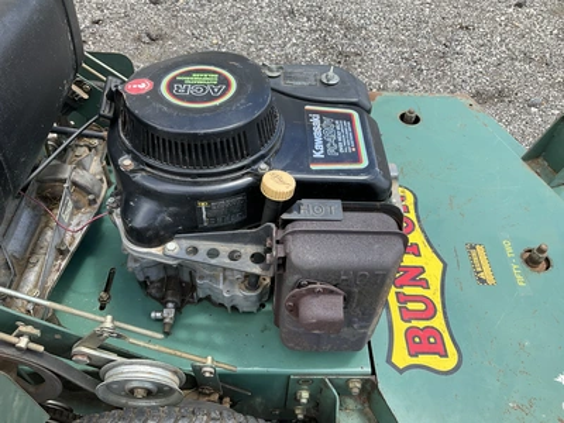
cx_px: 282
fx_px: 472
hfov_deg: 61.7
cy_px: 212
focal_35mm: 29
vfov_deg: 48.2
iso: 25
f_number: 1.8
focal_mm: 3
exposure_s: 1/461
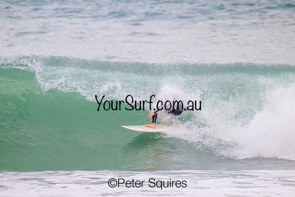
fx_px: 6847
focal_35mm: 835
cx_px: 148
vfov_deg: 1.6
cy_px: 98
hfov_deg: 2.5
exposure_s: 1/2000
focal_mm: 800
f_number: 11
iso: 4500
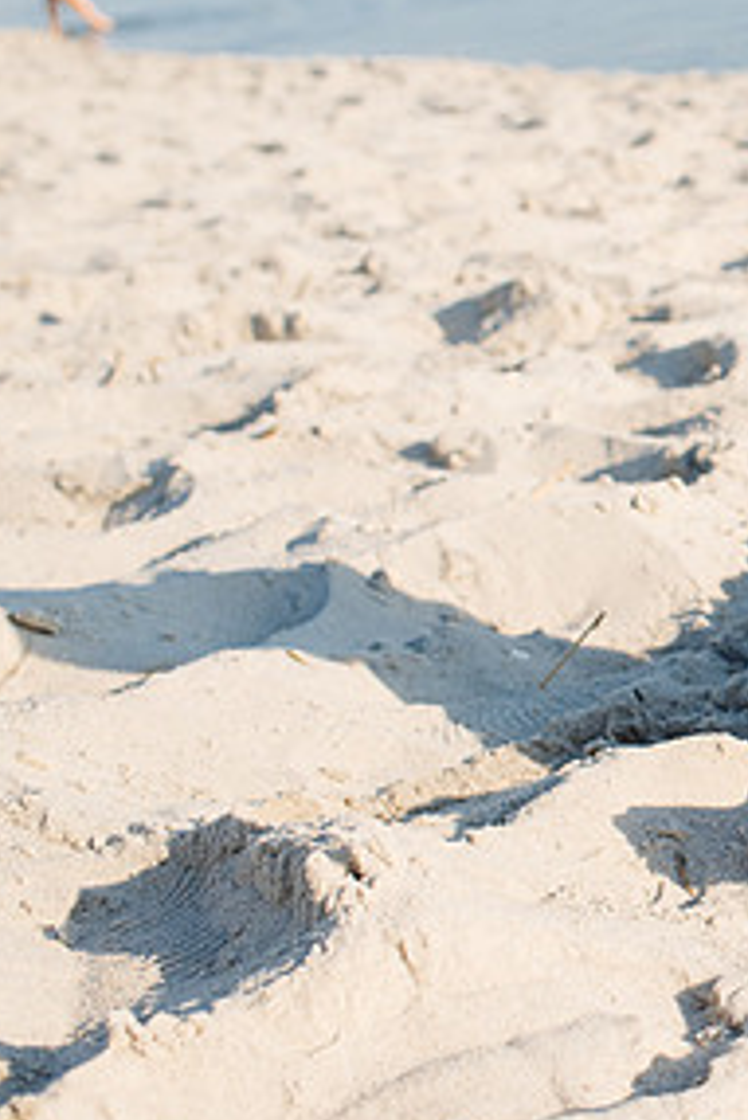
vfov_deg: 28.4
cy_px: 519
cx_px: 1073
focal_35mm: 71
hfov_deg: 17.5
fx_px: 2210
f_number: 4.5
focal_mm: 35
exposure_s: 1/1250
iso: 160
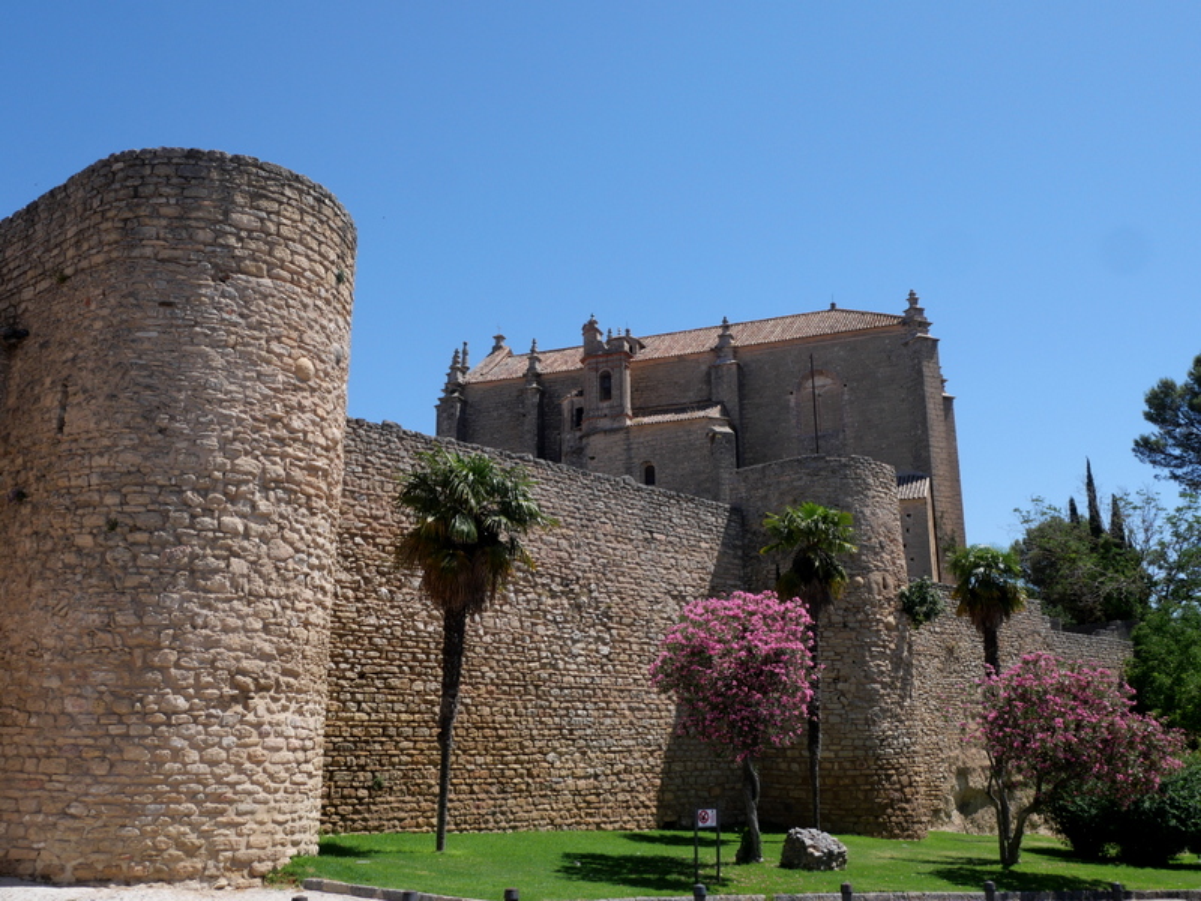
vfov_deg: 44.2
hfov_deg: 56.8
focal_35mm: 32
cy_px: 450
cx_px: 600
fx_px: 1110
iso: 200
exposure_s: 1/400
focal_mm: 16
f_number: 8
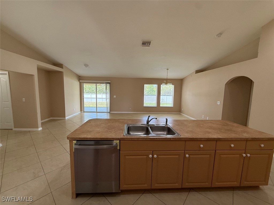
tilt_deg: -6.2
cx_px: 137
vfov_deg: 85.7
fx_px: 111
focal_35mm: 14
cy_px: 102
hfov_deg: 102.1
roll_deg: -0.6
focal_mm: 2.22
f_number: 2.2
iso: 80
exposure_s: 1/120
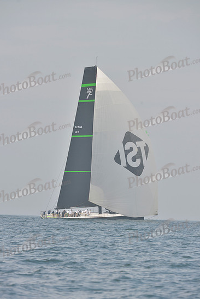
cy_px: 154
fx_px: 2555
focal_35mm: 307
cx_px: 99
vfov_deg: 6.7
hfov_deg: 4.5
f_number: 9
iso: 280
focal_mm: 290
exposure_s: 1/800
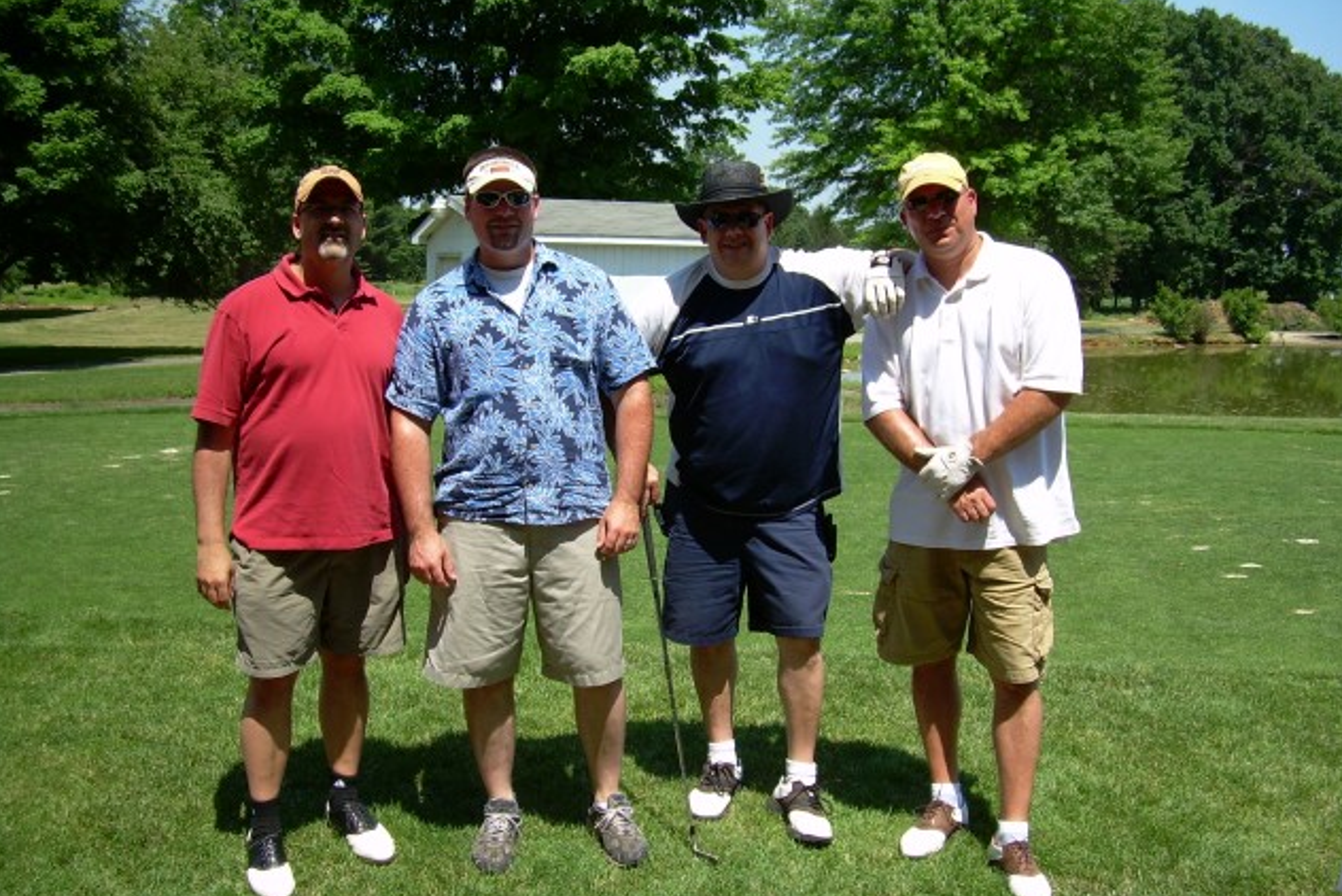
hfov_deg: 48.4
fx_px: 1492
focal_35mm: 40
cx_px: 673
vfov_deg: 33.4
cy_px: 450
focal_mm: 6.3
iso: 50
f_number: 2.8
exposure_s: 1/771
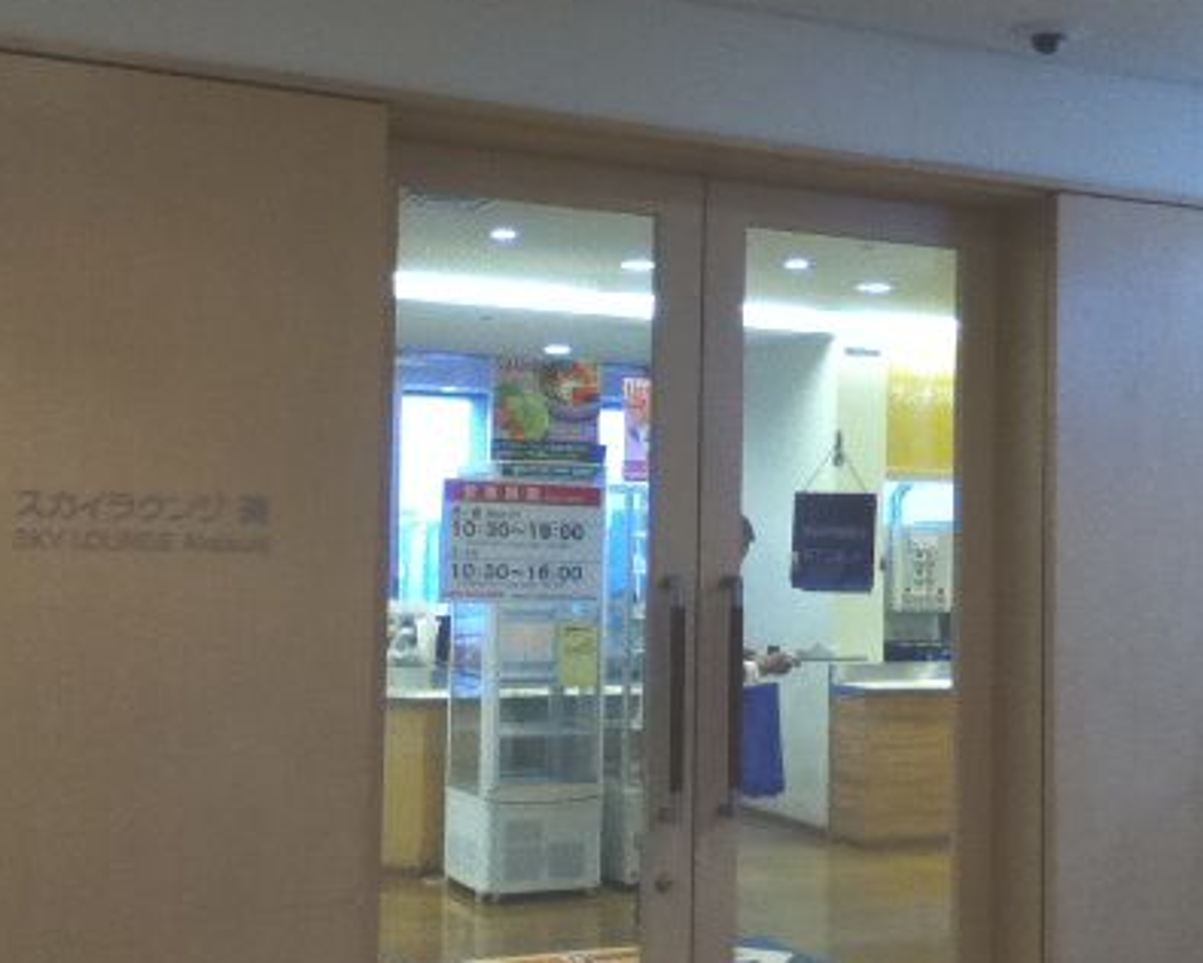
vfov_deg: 39.1
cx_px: 670
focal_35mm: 38
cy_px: 503
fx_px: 1353
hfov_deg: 47.8
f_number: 2.4
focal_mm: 3.85
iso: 250
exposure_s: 1/30
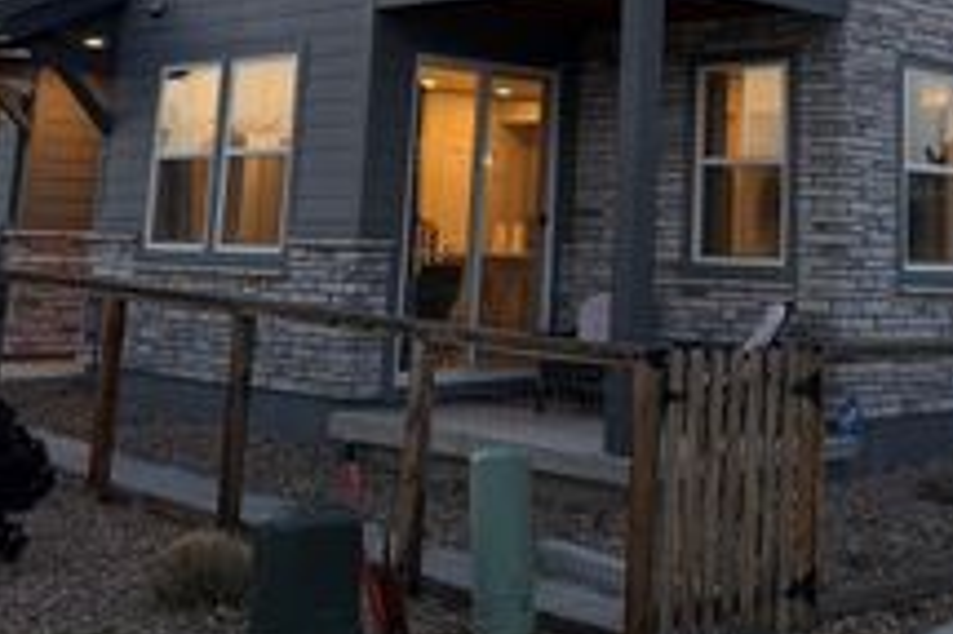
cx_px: 714
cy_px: -73
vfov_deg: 22.0
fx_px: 1534
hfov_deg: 33.8
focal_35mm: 58
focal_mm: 6.76
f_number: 1.78
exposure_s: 1/120
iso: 80
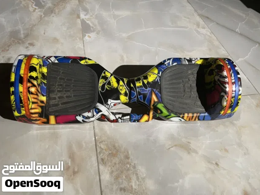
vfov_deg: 51.3
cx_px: 127
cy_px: 100
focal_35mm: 27
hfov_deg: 65.3
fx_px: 203
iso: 100
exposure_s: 1/50
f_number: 1.6
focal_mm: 4.2
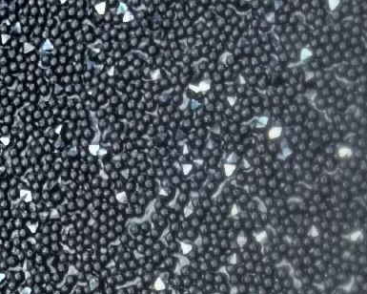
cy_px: 1069
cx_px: -76
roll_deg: -0.7
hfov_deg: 3.9
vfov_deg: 3.1
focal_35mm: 491
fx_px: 5333
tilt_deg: -34.9
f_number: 1.78
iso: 80
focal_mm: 6.86
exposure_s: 1/577
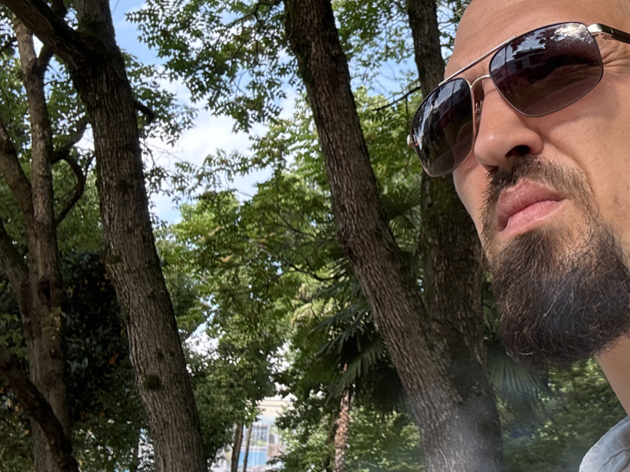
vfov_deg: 27.7
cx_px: 534
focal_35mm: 52
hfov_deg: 35.2
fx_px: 946
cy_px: 125
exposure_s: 1/122
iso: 25
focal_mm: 2.69
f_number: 1.9
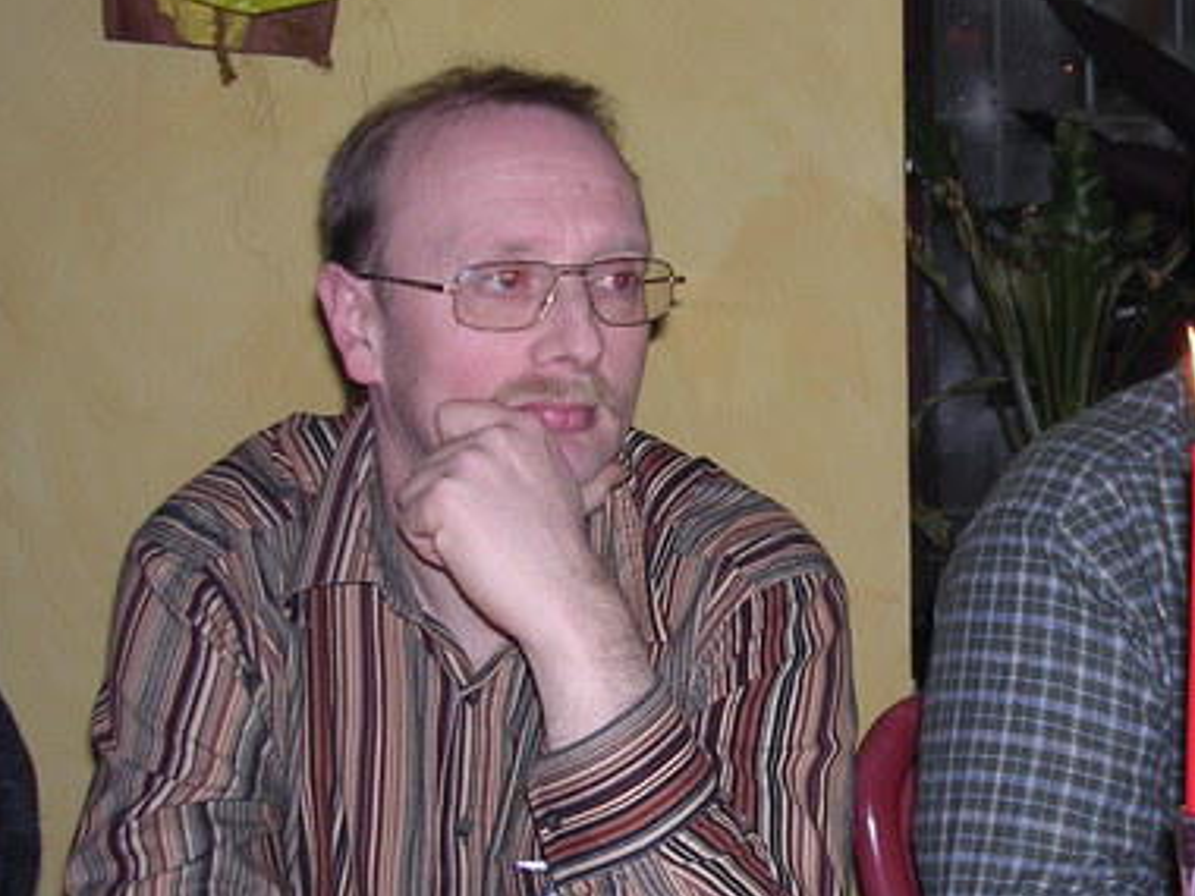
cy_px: 553
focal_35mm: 64
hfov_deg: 29.4
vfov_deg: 22.9
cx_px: 997
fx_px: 2209
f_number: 2.8
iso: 100
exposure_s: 1/60.1
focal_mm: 5.8
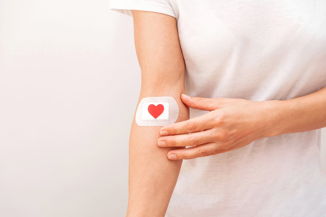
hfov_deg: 28.8
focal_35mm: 70
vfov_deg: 19.5
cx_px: 163
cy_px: 108
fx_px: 634
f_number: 3.5
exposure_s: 1/250
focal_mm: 70
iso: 400
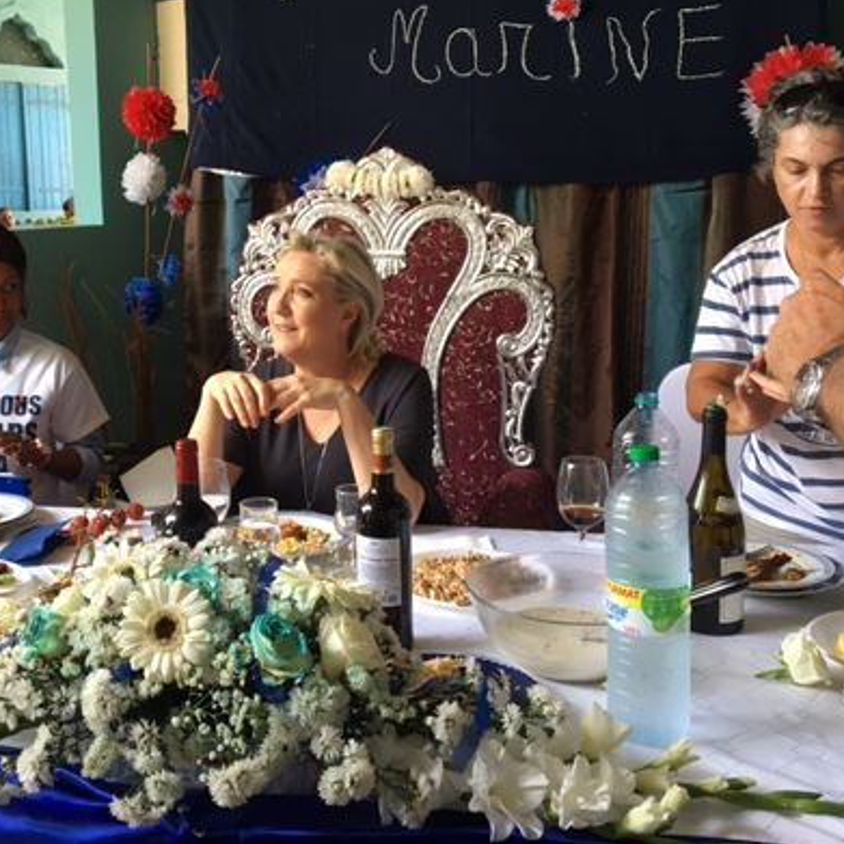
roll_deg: +1.4
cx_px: 298
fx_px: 1159
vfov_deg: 39.9
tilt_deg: -8.6
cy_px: 337
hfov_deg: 39.7
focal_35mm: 42
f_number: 2.2
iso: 25
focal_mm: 4.15
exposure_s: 1/33
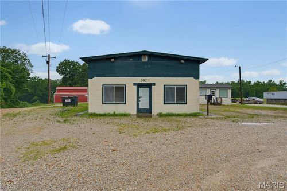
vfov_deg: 70.4
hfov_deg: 93.3
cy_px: 96
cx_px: 144
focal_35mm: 17
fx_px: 135
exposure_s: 1/50
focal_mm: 17
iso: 200
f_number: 6.3
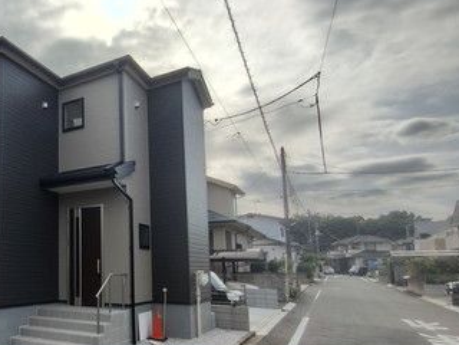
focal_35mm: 30
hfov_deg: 51.6
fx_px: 398
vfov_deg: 46.2
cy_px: 223
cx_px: 32
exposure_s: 1/885
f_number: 2.4
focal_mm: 1.6
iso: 50
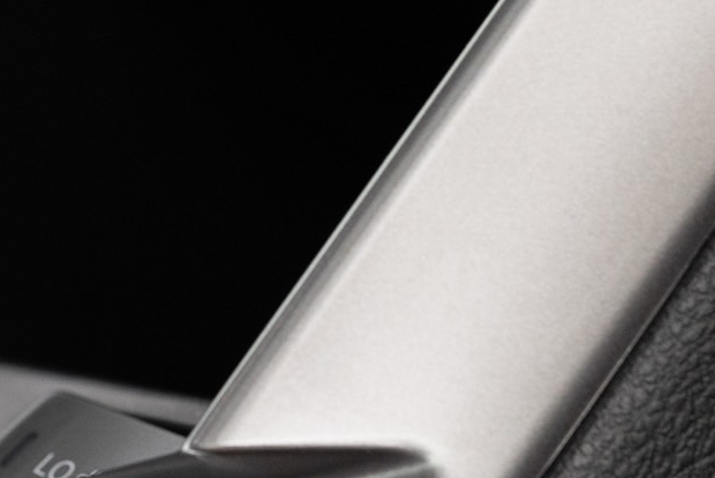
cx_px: -372
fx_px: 10809
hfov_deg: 3.8
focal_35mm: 544
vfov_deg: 2.5
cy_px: -374
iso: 1600
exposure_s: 1/80
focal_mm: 135
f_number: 4.5
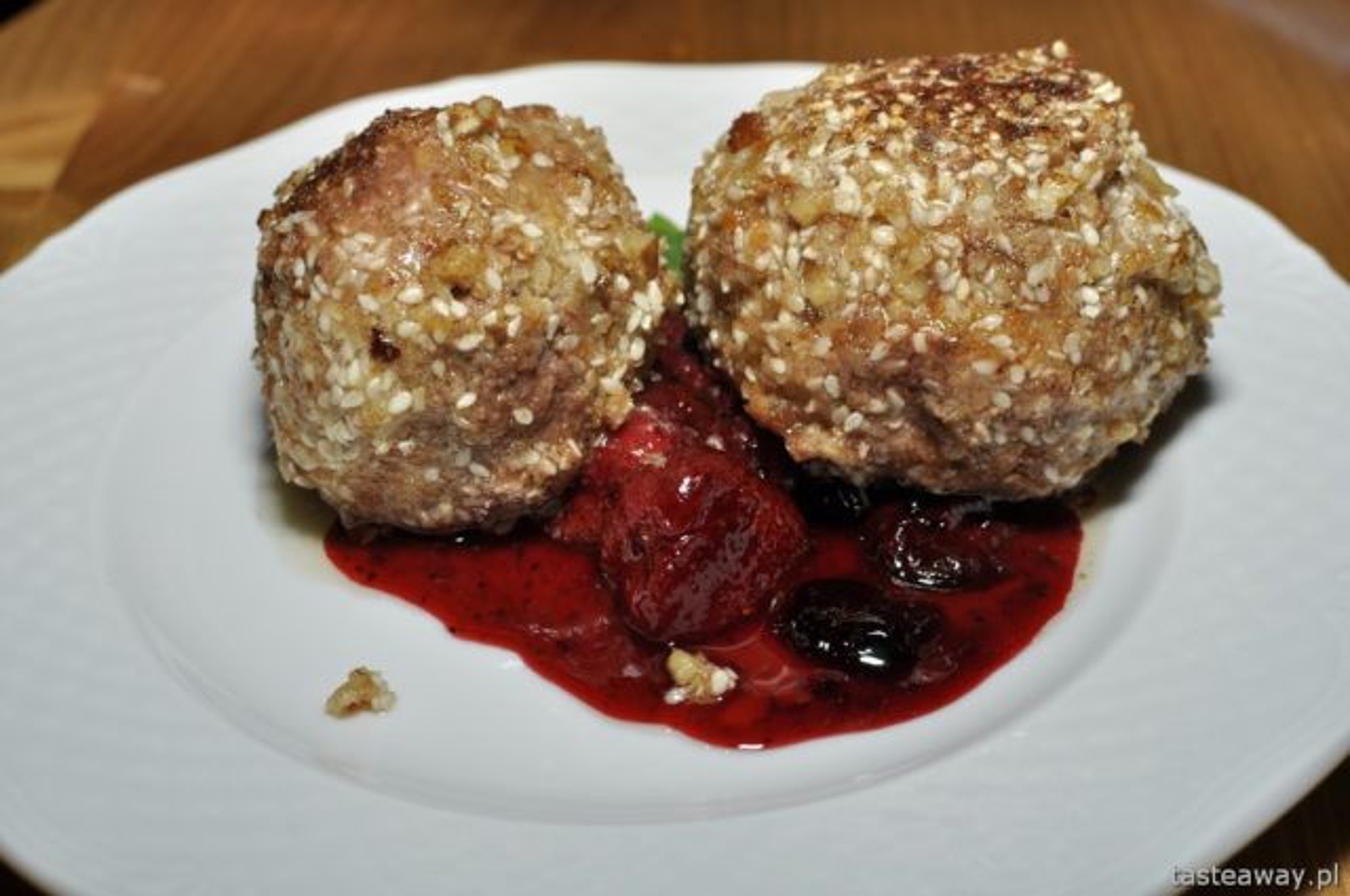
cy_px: 448
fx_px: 1966
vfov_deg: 25.7
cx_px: 675
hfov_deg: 37.9
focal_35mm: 52
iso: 200
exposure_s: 1/60
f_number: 8
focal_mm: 35
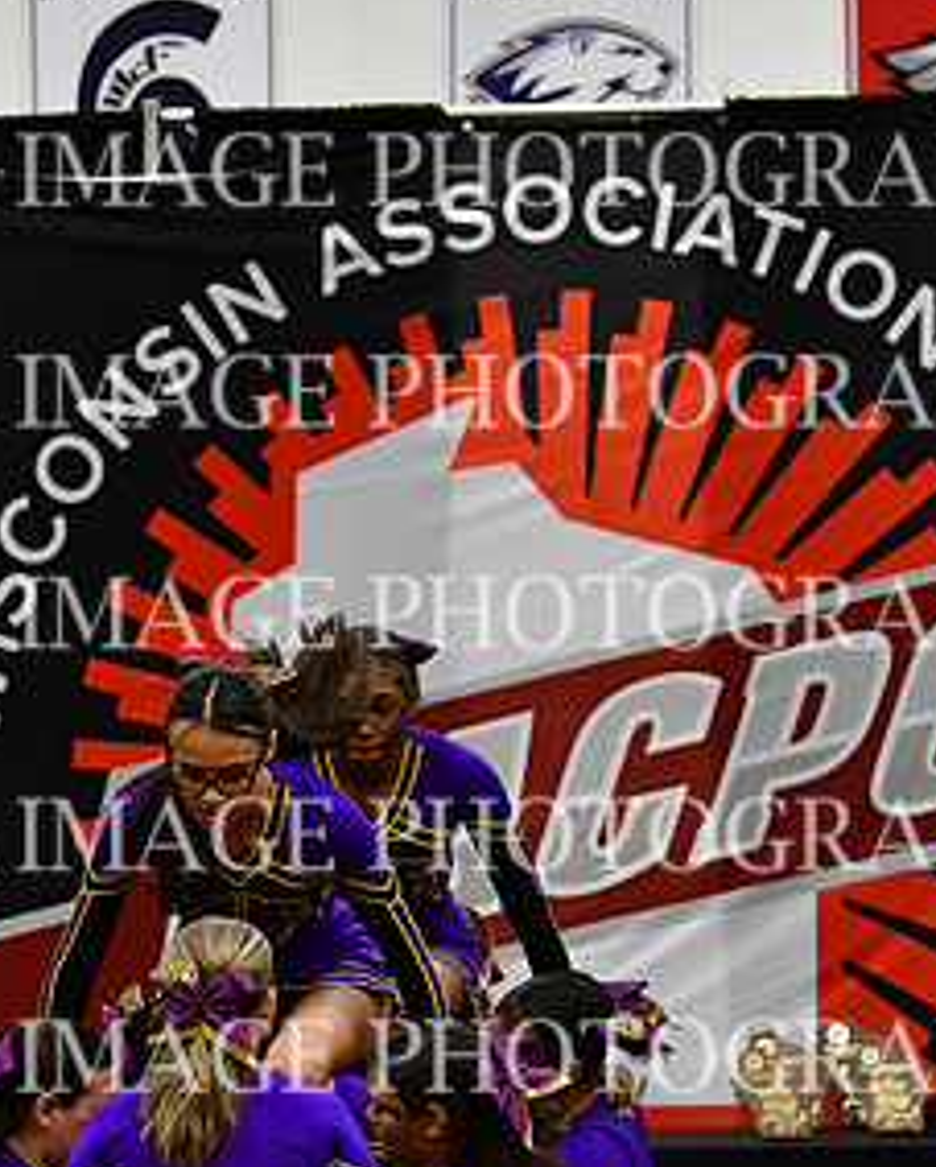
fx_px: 9438
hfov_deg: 5.7
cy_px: 1167
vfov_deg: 7.0
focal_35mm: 273
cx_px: 340
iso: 4000
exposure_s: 1/500
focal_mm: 95
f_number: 4
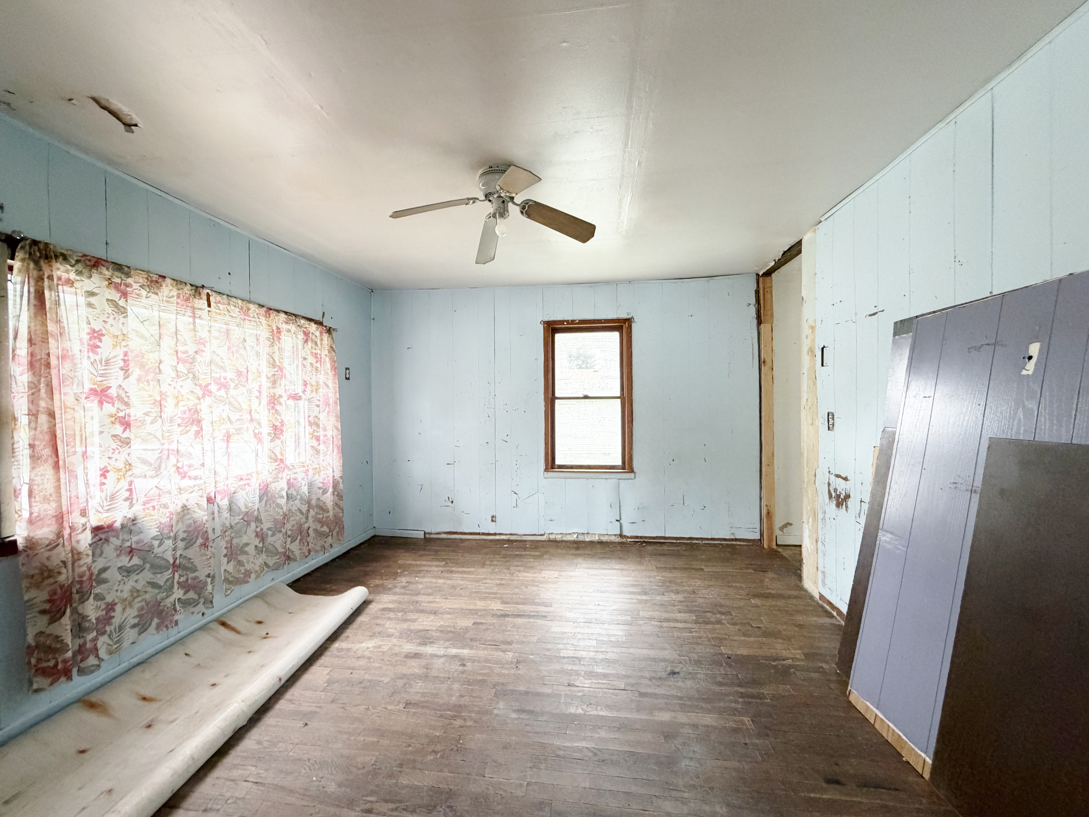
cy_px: 408
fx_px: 440
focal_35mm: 14
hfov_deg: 102.1
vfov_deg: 85.7
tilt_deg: -1.9
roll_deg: +1.6
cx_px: 544
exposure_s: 1/101
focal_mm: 2.22
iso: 320
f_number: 2.2
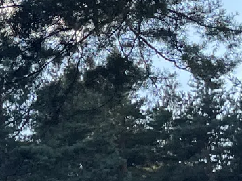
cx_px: -334
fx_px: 1222
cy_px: 66
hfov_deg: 9.9
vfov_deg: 8.5
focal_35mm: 175
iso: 32
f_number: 1.6
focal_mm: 4.2
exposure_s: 1/1043
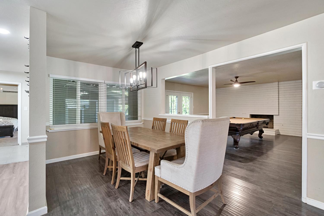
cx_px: 162
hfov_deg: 95.0
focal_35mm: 16
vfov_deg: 72.1
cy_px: 108
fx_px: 148
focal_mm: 11
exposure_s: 1/4
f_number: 8
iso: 400
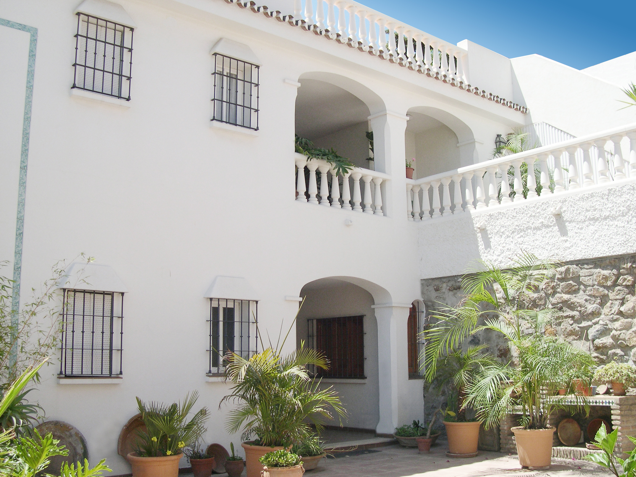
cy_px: 238
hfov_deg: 49.0
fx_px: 698
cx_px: 318
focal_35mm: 38
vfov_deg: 37.7
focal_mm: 8
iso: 100
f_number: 7.6
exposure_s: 1/137
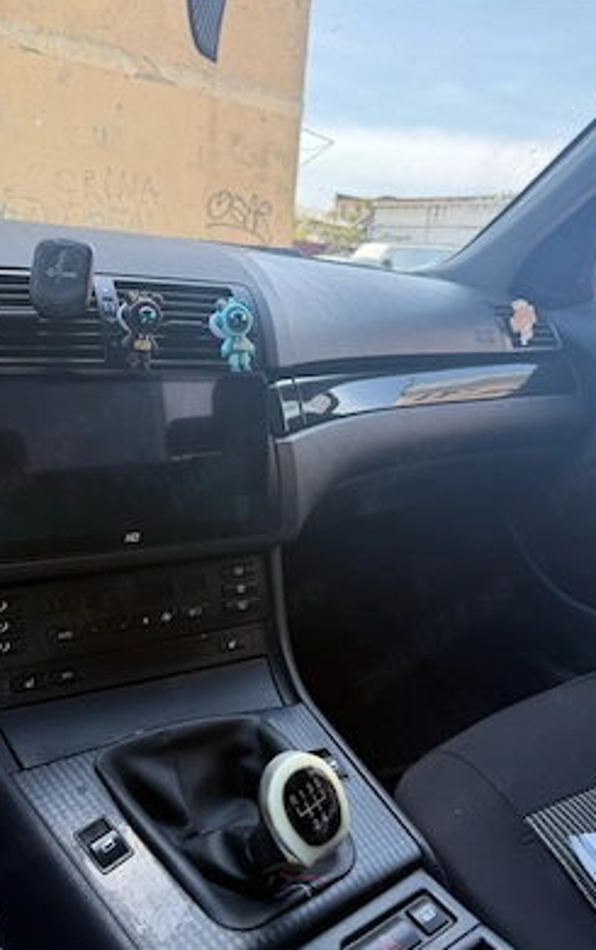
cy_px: 476
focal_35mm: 26
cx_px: 294
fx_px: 674
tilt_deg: -16.0
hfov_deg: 47.7
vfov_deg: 70.4
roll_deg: -4.9
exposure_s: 1/438
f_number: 1.78
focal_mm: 6.76
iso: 80
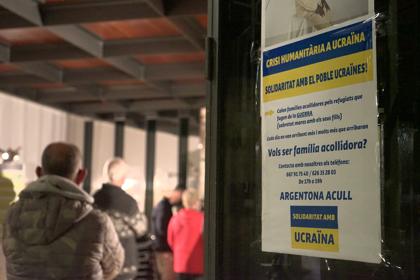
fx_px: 548
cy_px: 140
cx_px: 210
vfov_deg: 28.6
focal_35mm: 47
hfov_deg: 41.9
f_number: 4.5
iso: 12800
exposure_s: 1/100
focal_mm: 47
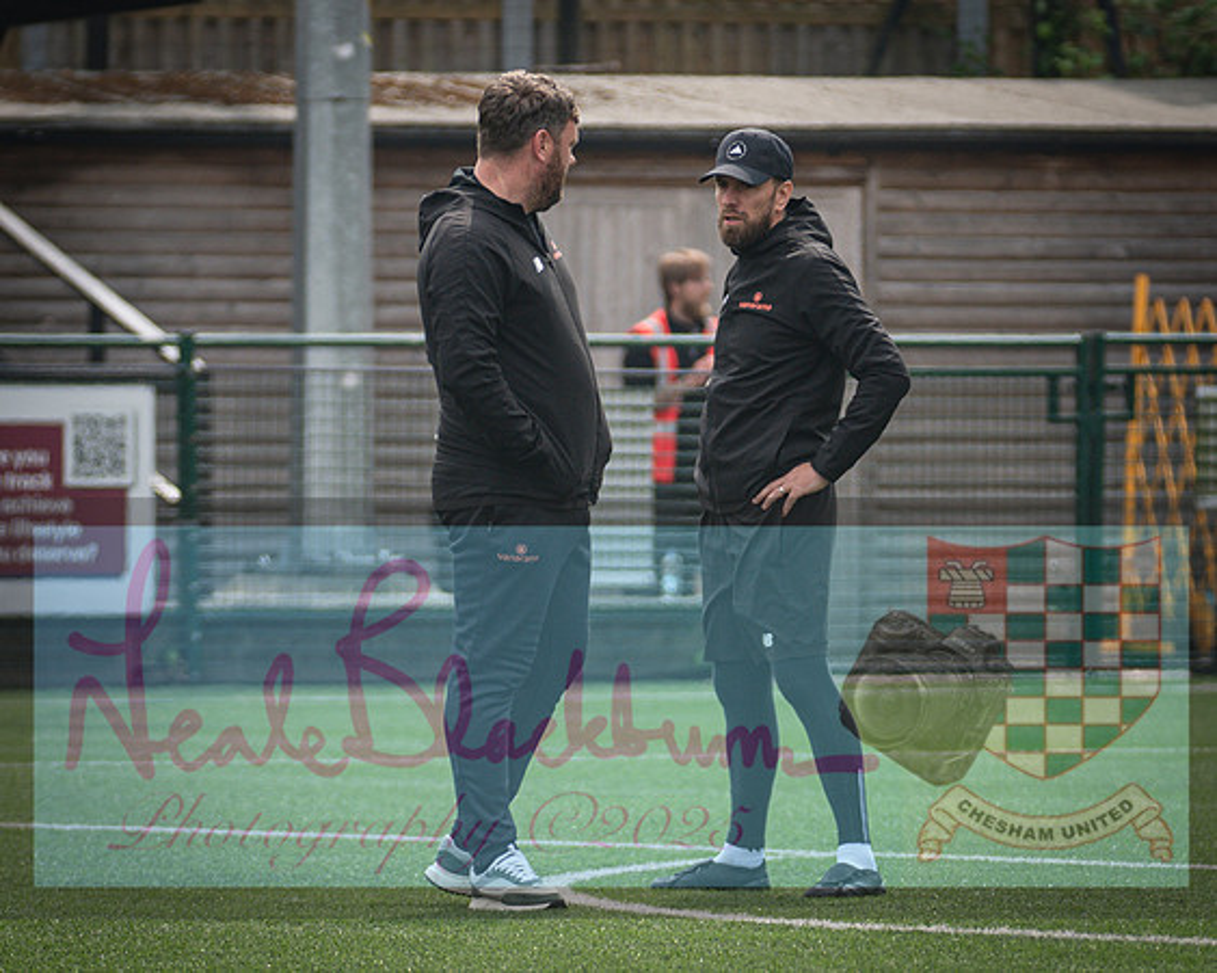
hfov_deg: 3.5
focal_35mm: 554
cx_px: 540
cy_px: 552
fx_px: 19949
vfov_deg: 2.8
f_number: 4
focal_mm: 250
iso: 400
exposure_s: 1/1250
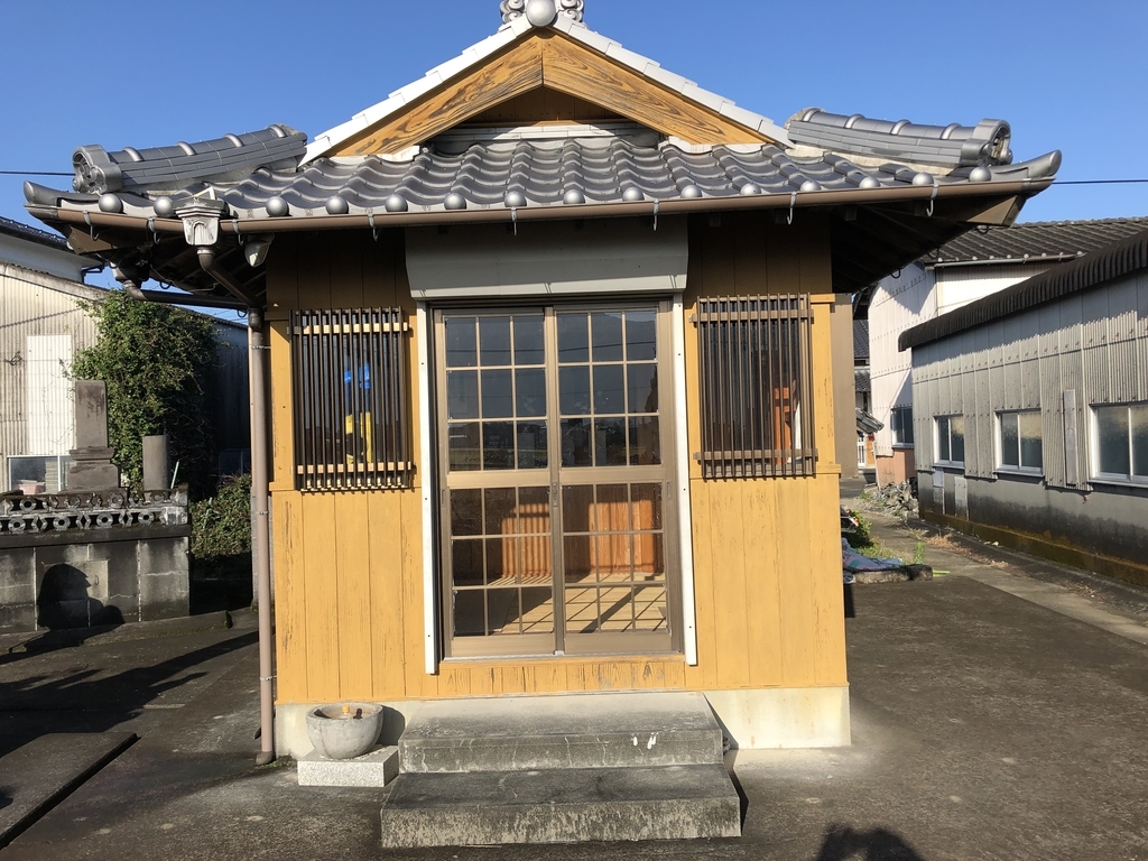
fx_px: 929
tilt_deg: +0.6
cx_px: 574
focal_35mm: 28
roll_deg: +1.6
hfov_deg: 63.4
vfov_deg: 49.7
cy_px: 430
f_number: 1.8
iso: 20
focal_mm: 3.99
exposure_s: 1/1567
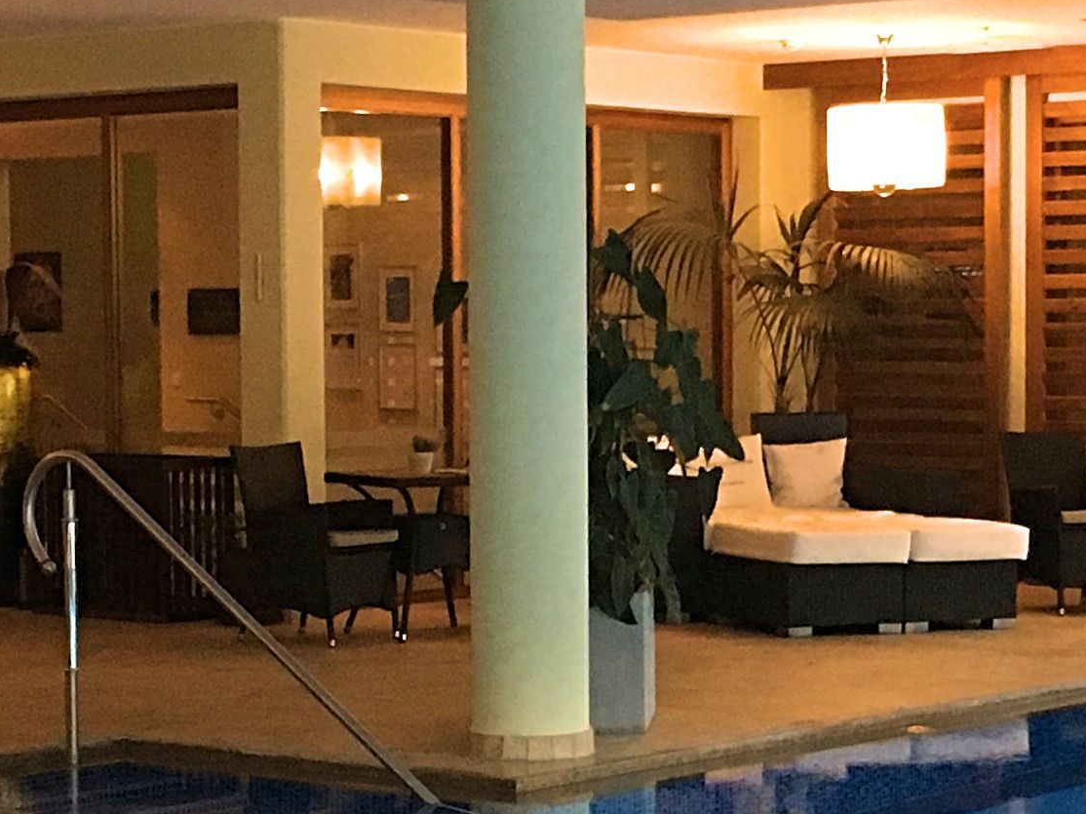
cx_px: 574
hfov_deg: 18.7
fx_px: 3293
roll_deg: +0.1
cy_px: 494
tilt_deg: -2.9
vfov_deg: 14.1
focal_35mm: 105
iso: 200
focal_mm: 4.15
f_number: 2.2
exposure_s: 1/17
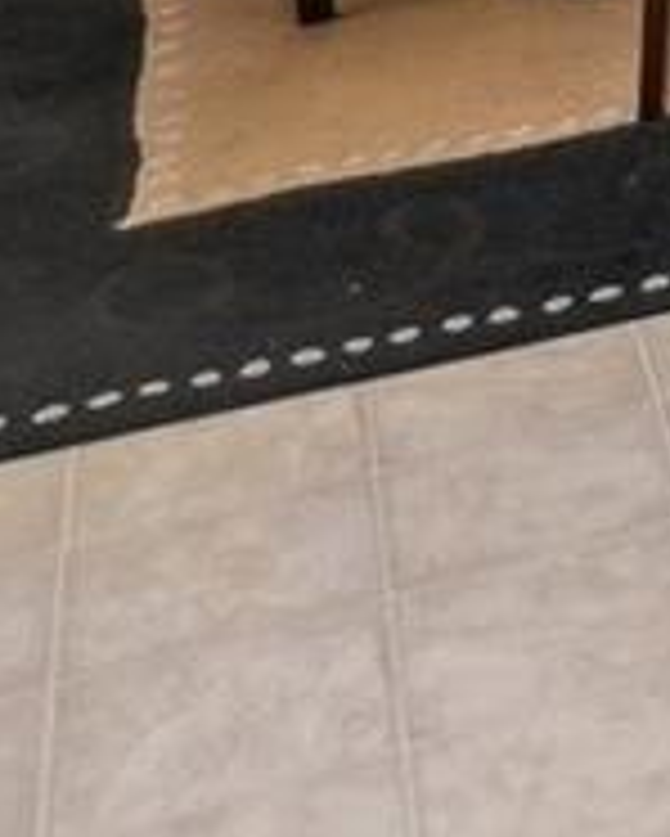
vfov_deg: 13.4
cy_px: -1051
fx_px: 2799
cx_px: 1997
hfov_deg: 10.1
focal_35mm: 113
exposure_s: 1/20
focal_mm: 14
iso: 400
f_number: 8
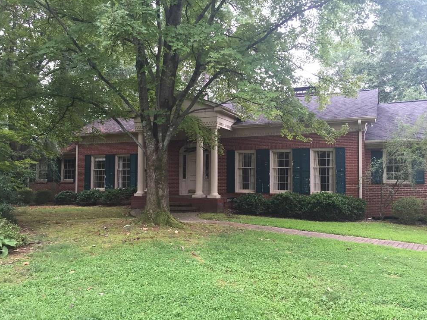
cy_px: 163
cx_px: 217
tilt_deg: +1.7
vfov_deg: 46.8
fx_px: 370
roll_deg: -0.8
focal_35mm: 30
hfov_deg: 60.0
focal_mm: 4.15
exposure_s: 1/30
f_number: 2.2
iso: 50
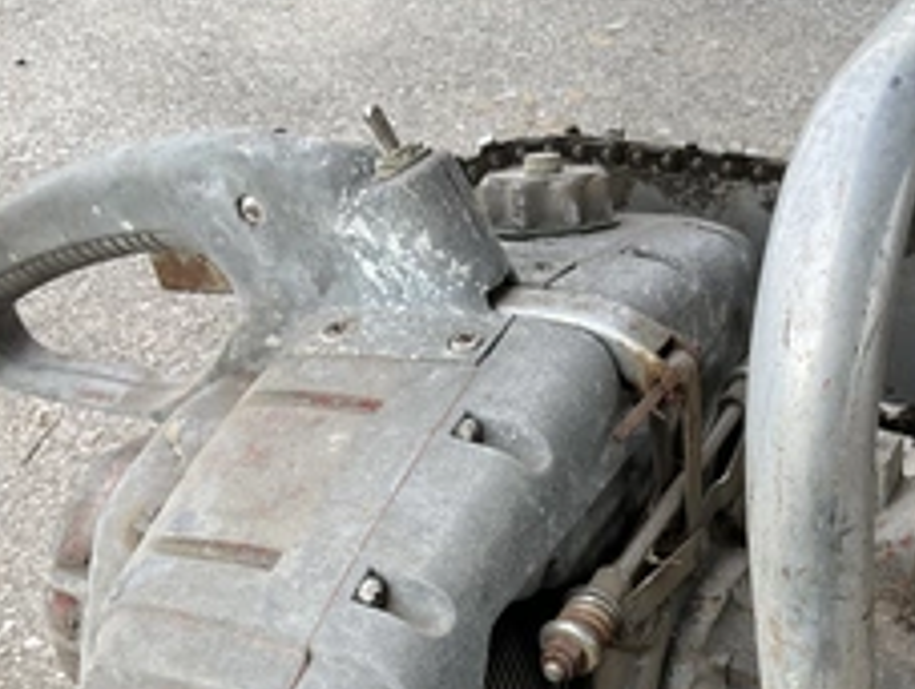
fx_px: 1350
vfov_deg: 27.9
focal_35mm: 51
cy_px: 580
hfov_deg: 37.0
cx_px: 621
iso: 16
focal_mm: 3
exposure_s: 1/122
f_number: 1.8
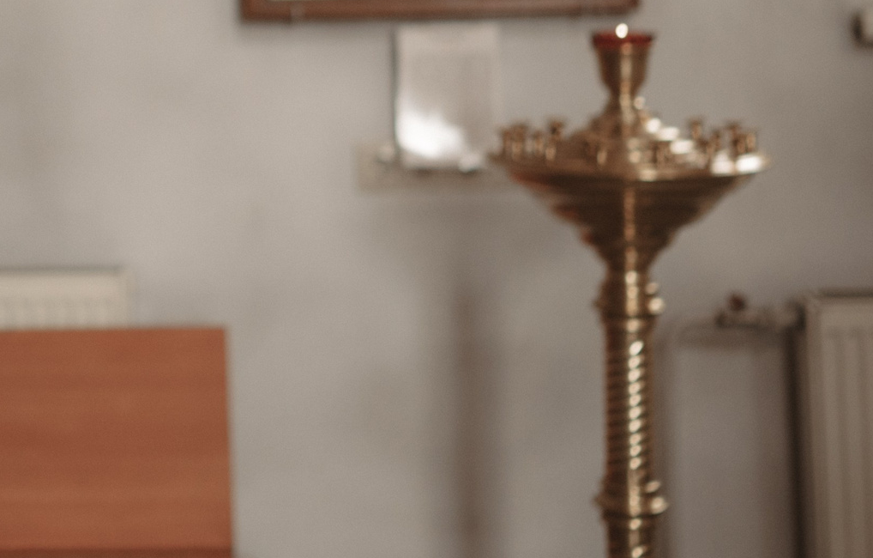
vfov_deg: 13.1
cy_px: -121
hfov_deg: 20.2
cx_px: 3
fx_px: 2370
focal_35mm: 99
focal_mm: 35
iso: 400
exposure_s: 1/320
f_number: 1.8
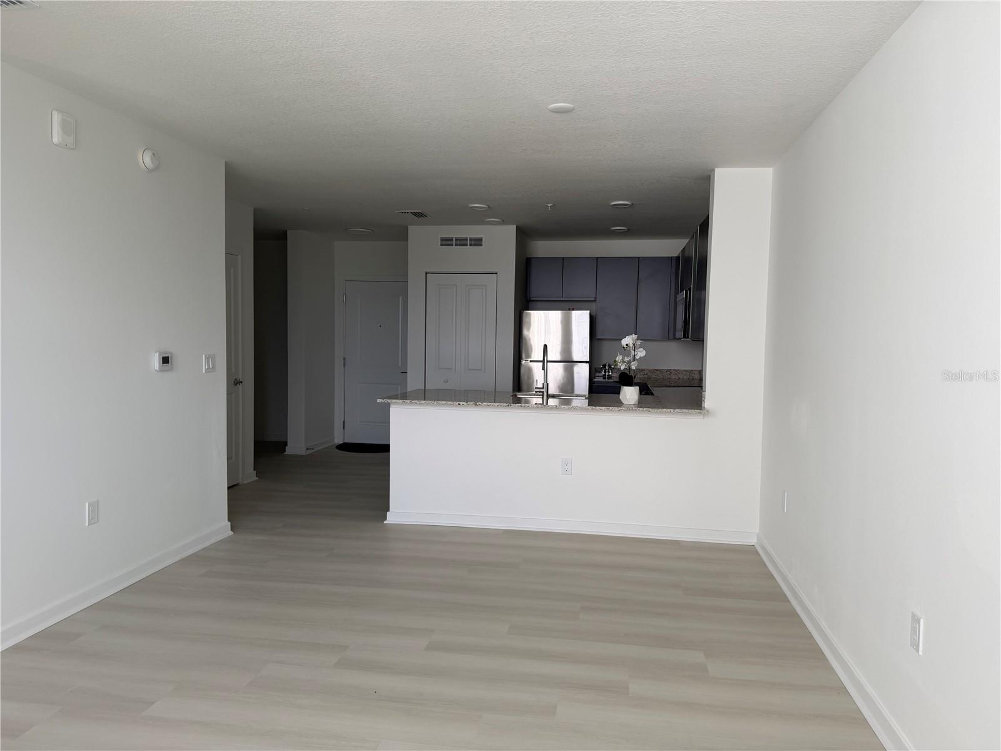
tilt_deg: -3.1
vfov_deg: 56.8
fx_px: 694
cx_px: 500
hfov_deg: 71.6
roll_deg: +0.0
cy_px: 376
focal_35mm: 24
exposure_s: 1/268
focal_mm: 6.76
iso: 64
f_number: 1.78
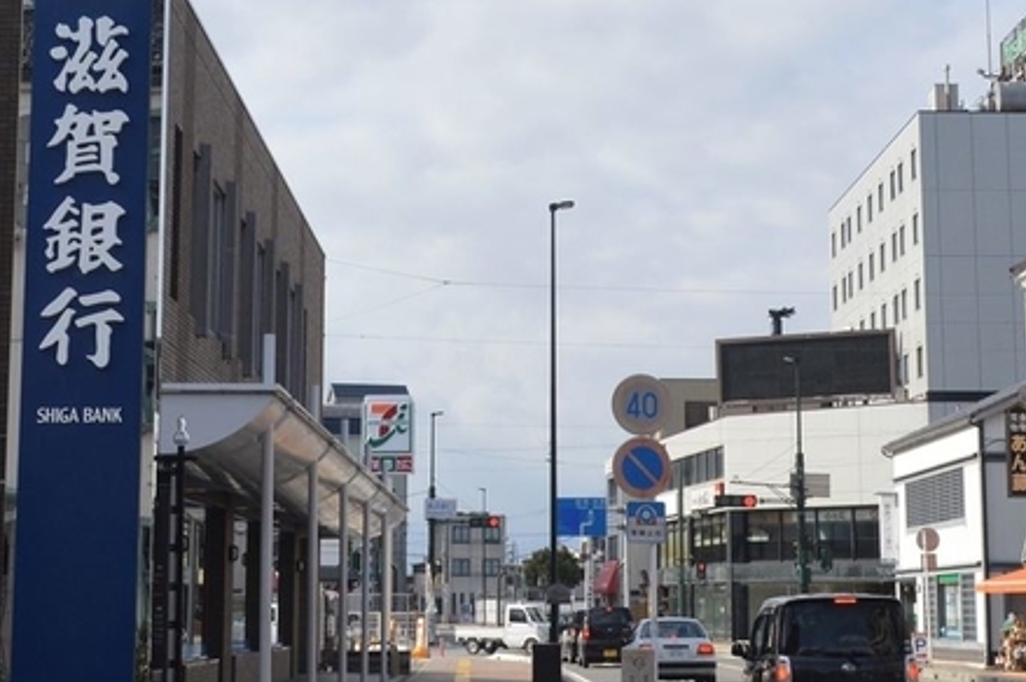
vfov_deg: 21.1
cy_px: 83
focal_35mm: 63
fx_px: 1794
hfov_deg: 31.6
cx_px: 311
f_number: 11
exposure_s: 1/500
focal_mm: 18
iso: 400
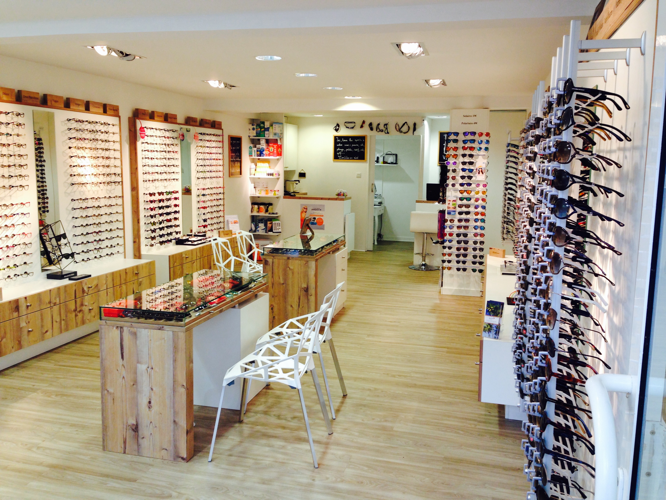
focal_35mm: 33
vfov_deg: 42.9
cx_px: 333
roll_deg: +0.6
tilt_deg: -10.2
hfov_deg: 55.4
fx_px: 635
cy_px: 250
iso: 50
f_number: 2.4
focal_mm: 4.12
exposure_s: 1/30
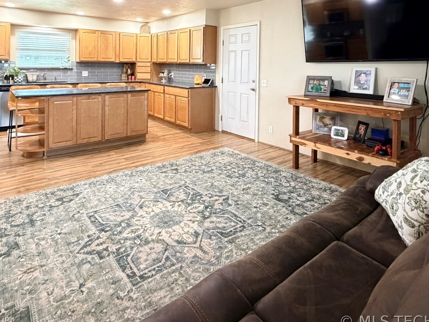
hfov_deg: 73.9
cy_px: 69
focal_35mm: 23
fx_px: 285
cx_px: 225
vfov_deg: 55.2
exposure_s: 1/60
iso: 640
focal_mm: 2.22
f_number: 2.2
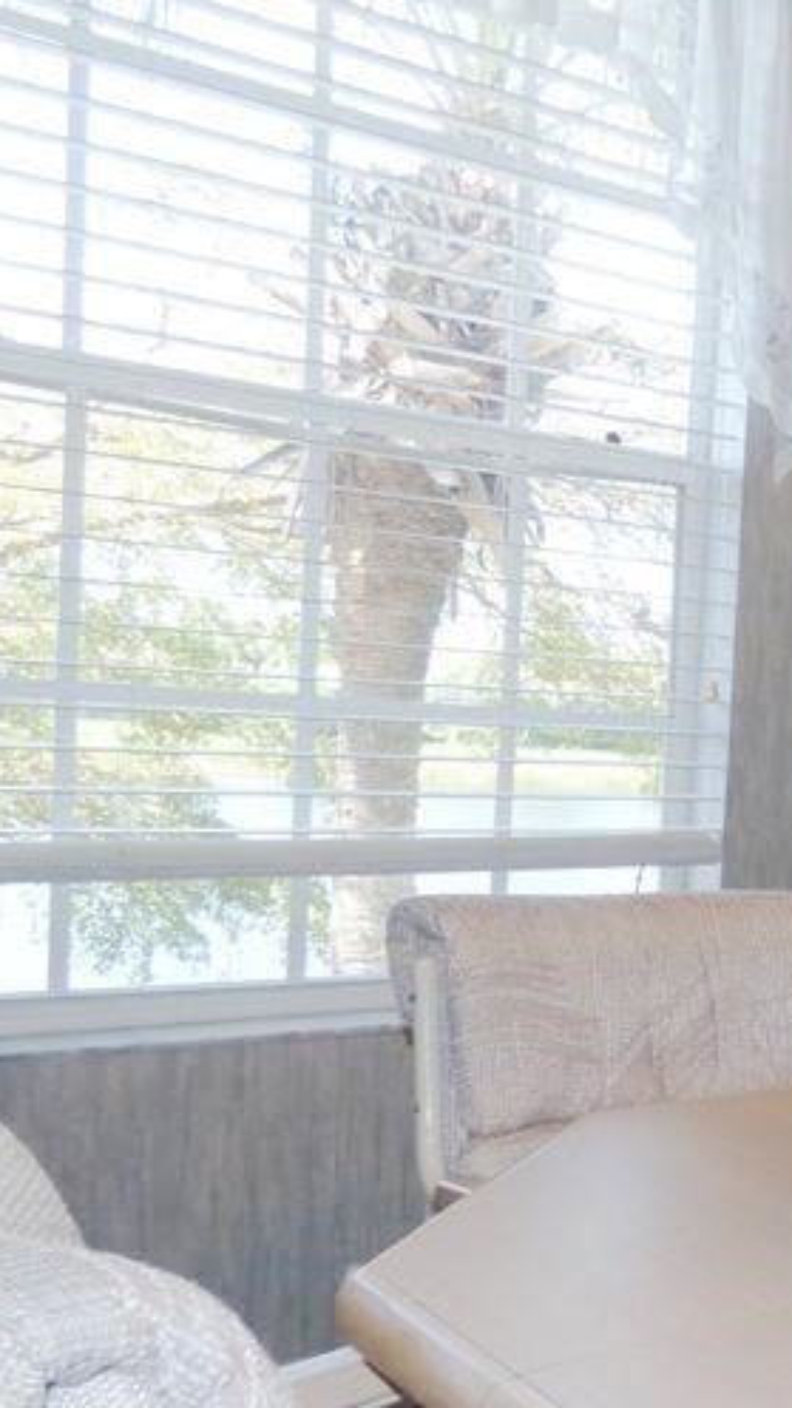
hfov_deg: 21.9
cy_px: 840
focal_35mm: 45
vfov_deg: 45.2
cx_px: 1198
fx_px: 1680
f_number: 2.8
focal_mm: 3.58
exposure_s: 1/60
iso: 100
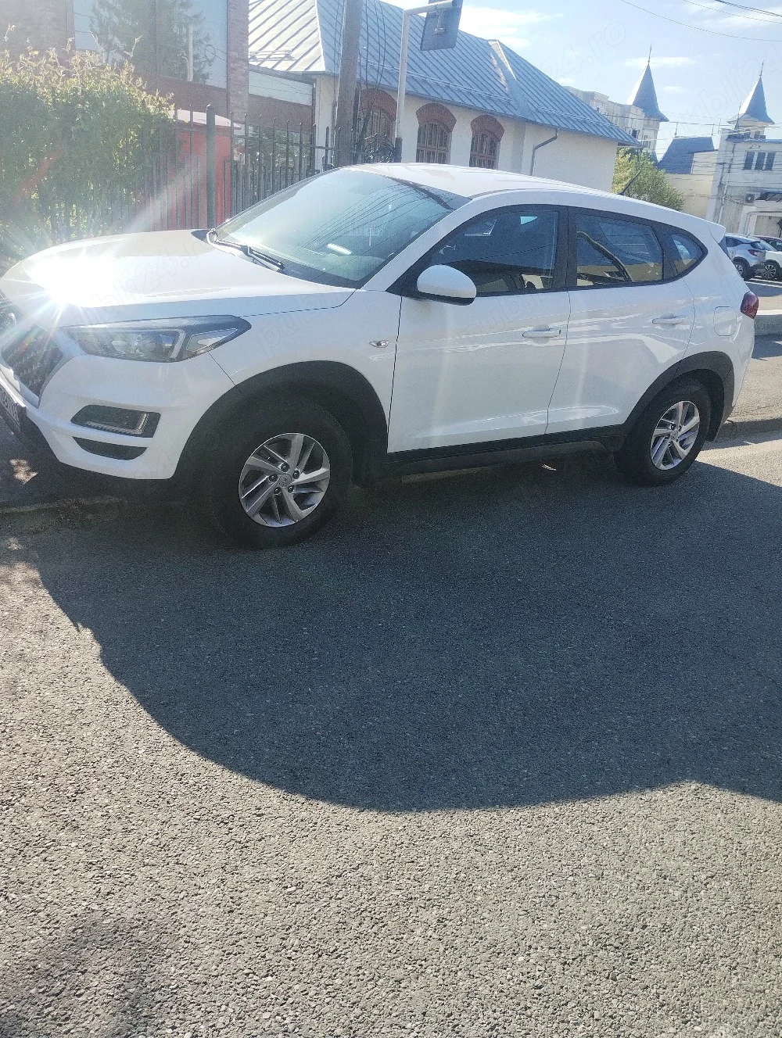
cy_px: 519
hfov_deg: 49.9
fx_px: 841
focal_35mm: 28
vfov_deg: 63.4
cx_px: 391
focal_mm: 4.27
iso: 100
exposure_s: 1/556
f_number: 1.8
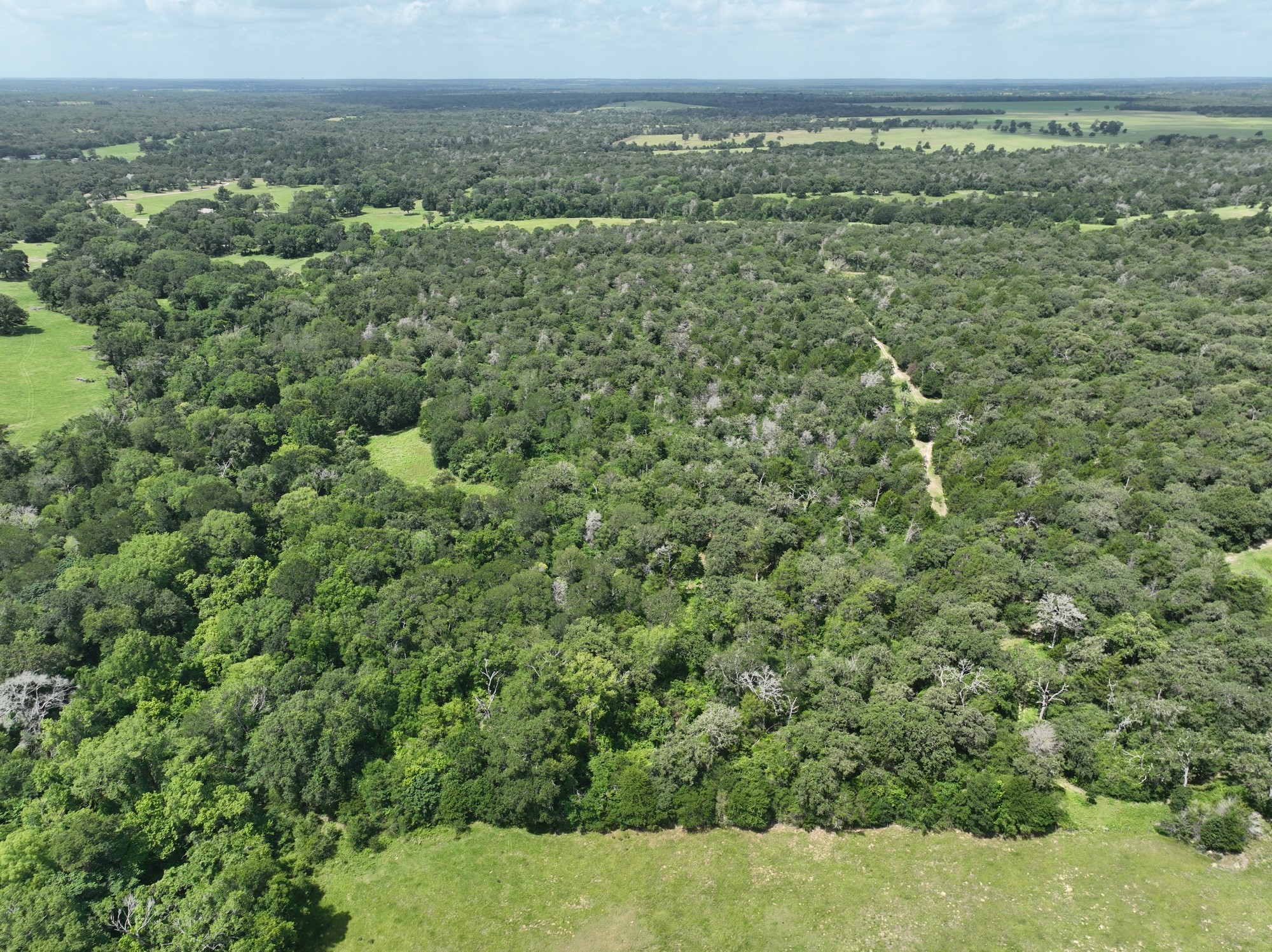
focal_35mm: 24
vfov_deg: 56.8
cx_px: 636
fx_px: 881
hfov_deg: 71.6
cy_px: 476
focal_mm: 12.29
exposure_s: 1/1250
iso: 100
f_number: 2.8
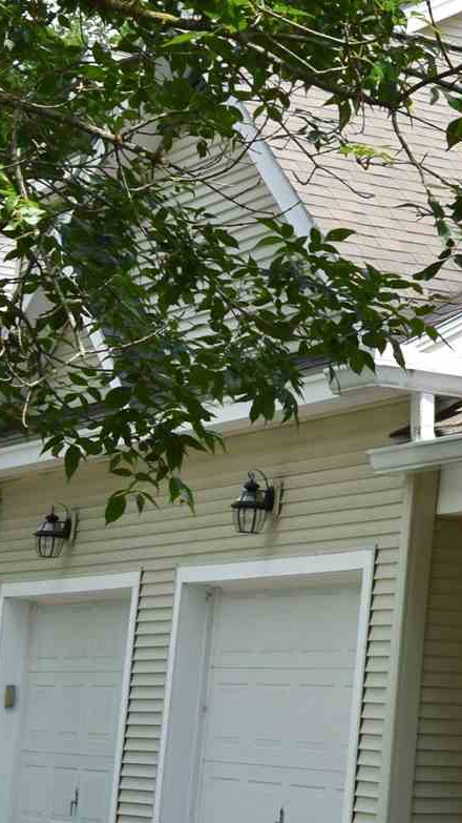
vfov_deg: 19.2
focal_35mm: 111
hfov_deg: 8.7
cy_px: 219
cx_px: 1466
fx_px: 2419
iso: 200
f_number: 6.3
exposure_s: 1/800
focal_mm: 18
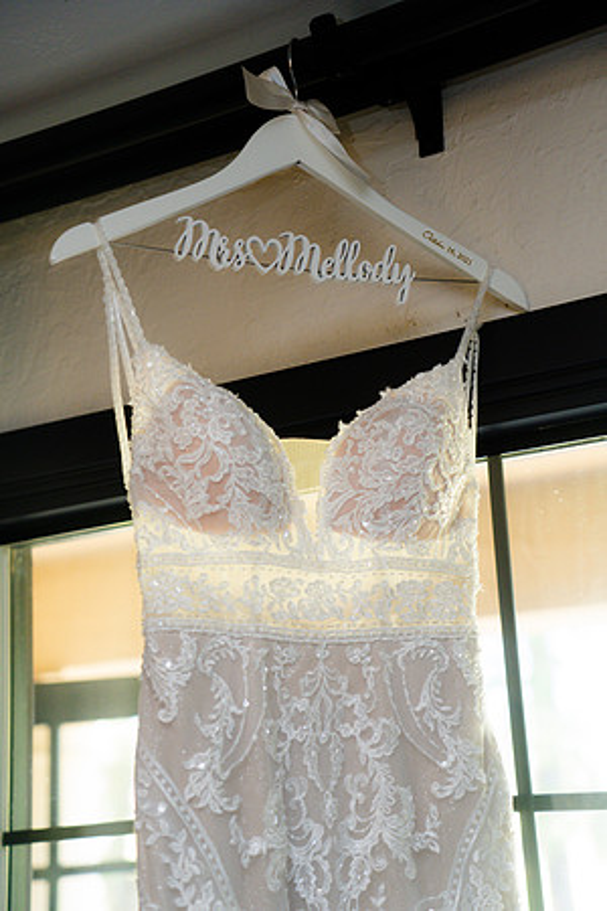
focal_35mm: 66
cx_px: 304
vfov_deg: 30.5
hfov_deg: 20.6
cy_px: 456
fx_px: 1669
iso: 1600
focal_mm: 66
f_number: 4
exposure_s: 1/80
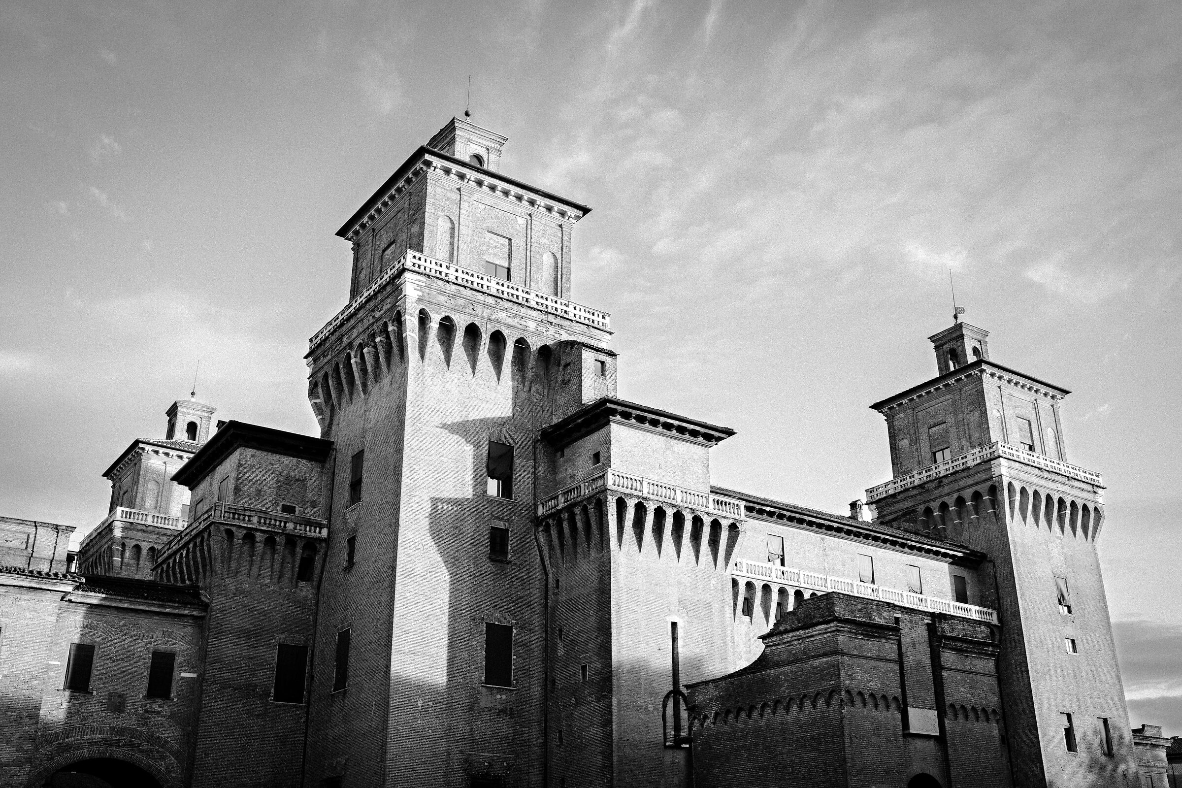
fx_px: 1149
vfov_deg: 37.9
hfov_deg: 54.4
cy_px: 394
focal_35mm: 35
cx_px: 591
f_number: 10
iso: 320
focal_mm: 35
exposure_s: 1/80
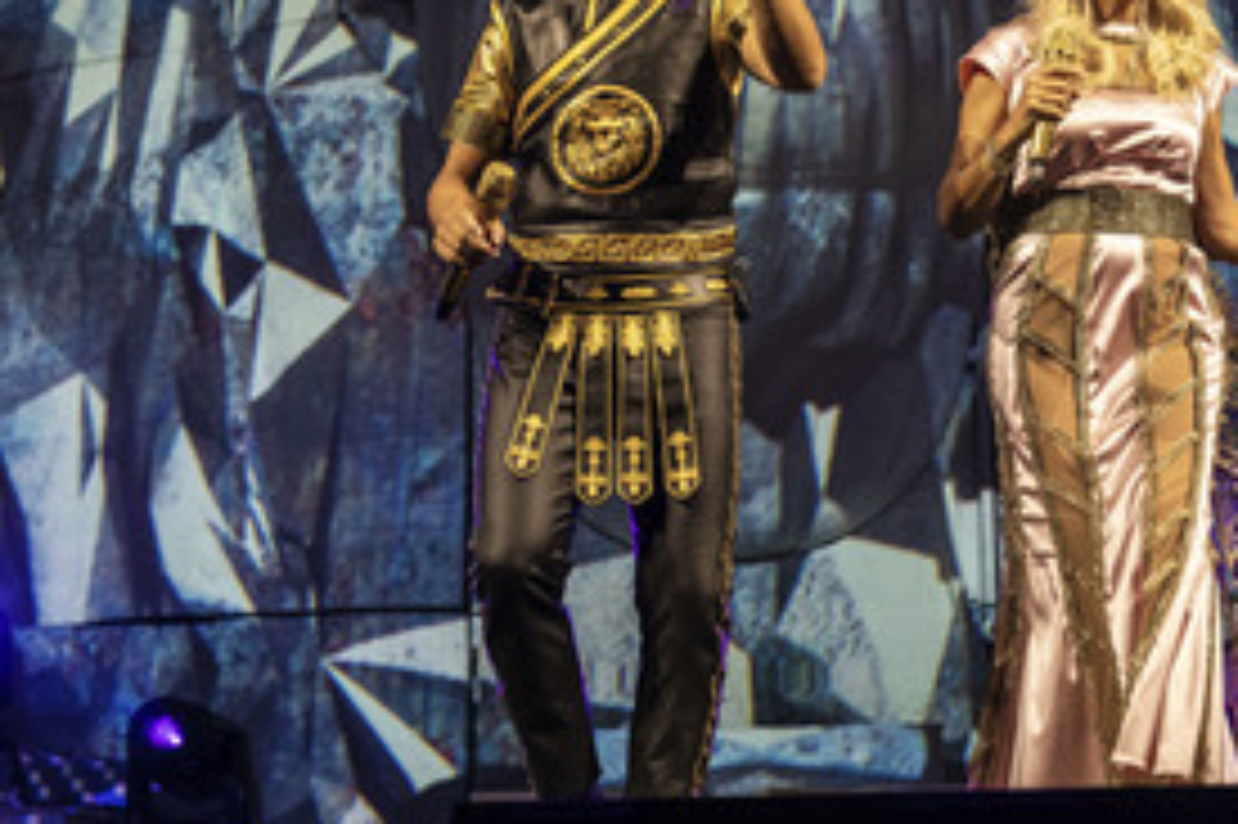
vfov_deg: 16.6
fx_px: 2818
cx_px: 930
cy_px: 302
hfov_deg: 24.5
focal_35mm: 82
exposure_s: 1/320
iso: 2000
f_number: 3.5
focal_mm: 50
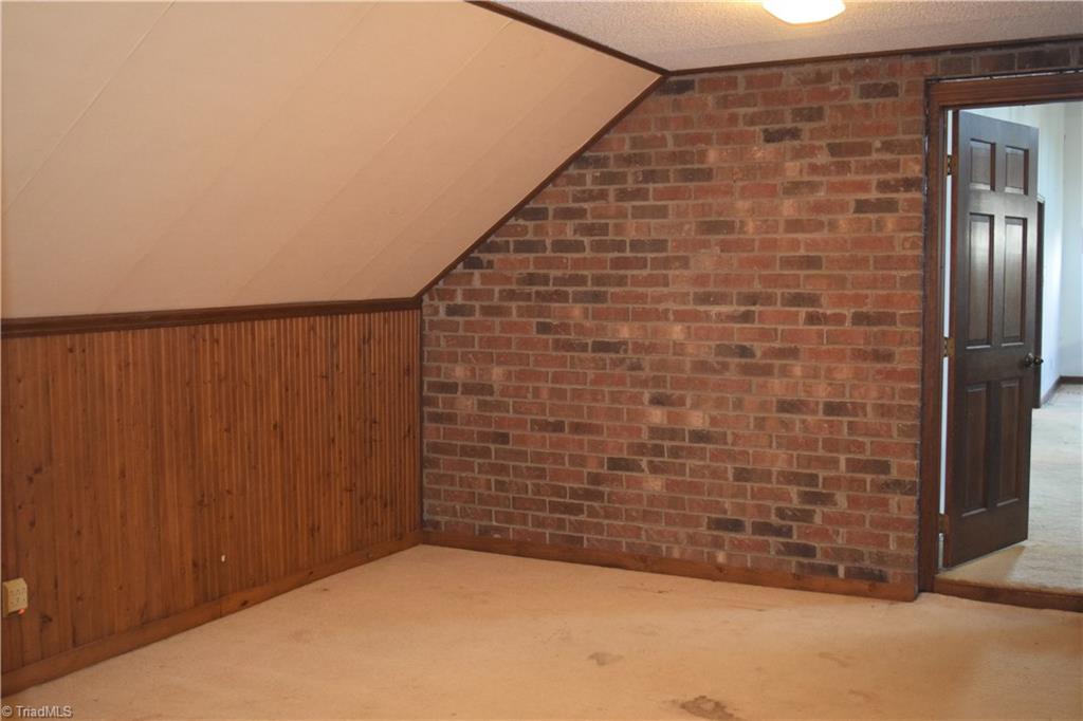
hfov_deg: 49.6
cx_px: 542
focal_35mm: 39
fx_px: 1173
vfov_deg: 34.2
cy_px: 360
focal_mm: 26
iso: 2800
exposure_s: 1/60
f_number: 4
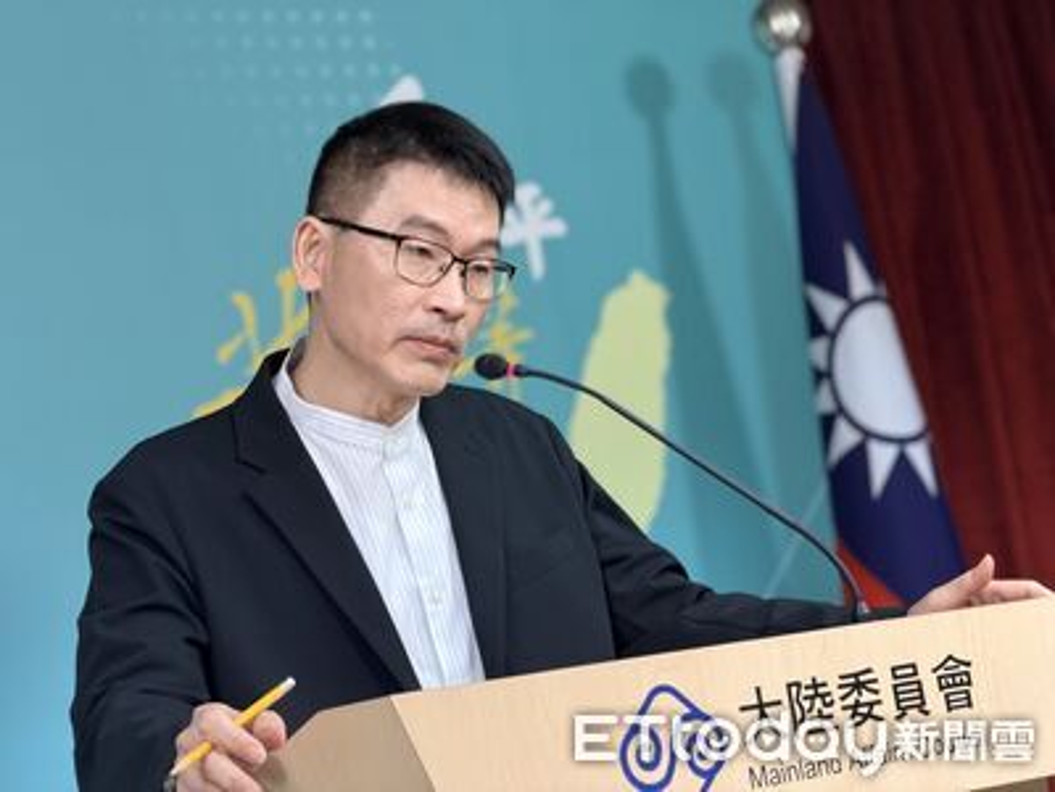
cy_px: 396
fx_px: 3048
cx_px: 528
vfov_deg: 14.8
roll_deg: +10.7
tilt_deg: +5.7
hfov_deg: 19.6
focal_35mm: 100
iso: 320
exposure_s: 1/120
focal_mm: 16.89
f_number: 2.8
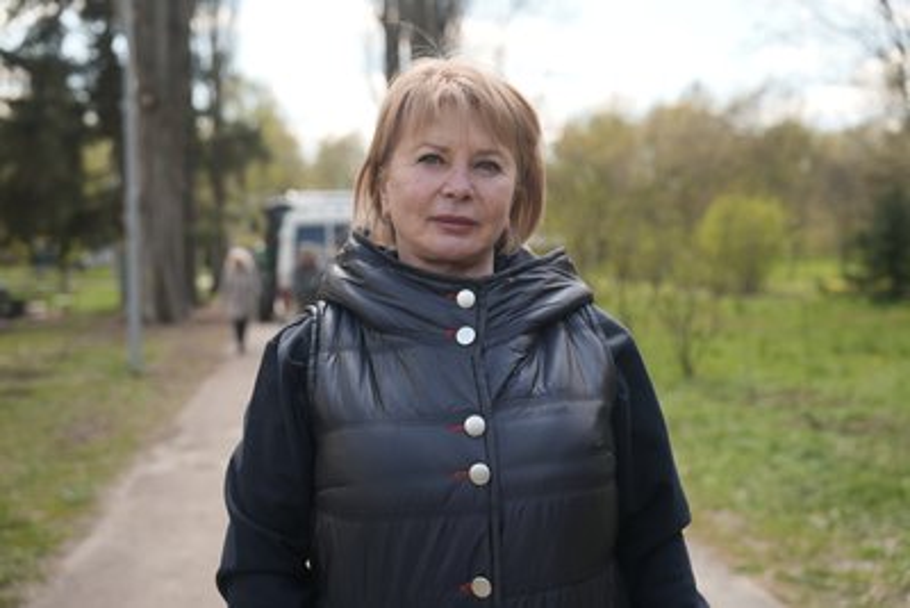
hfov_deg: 46.4
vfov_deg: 31.9
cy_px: 304
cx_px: 455
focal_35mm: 42
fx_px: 1062
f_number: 2.8
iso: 160
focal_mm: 42
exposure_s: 1/100
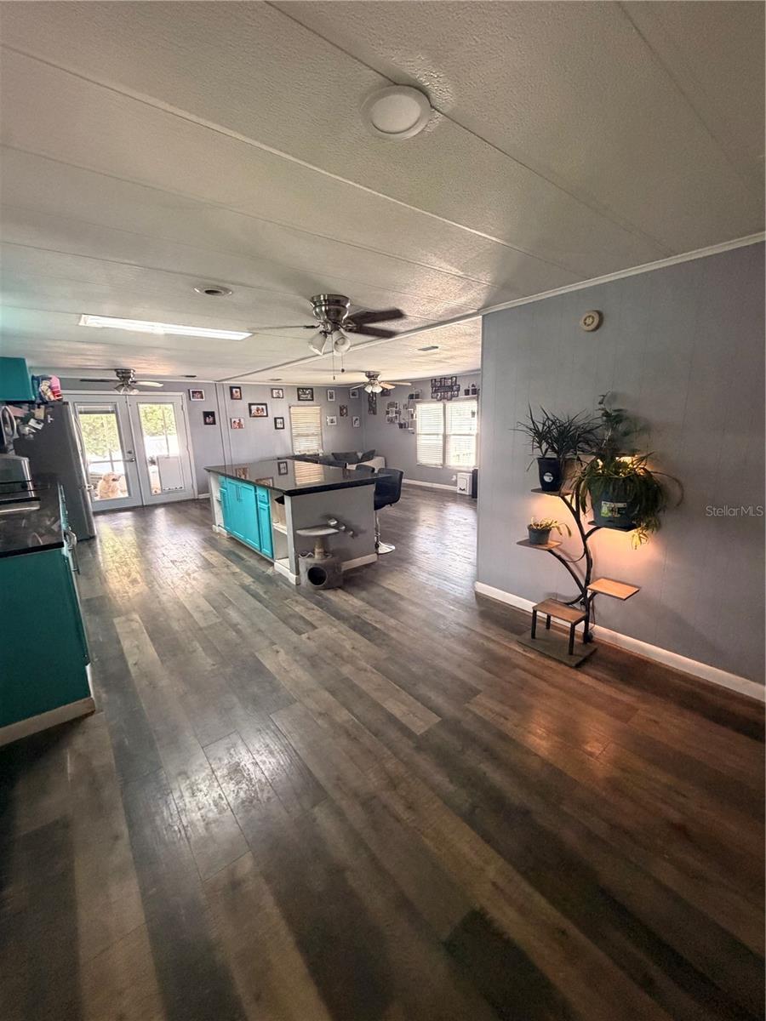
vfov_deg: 102.1
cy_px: 510
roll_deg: +2.1
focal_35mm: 14
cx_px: 383
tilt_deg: -11.7
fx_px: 413
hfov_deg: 85.7
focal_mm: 2.22
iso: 500
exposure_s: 1/60
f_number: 2.2
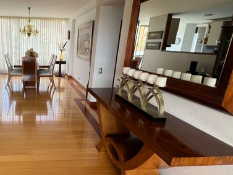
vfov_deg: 58.9
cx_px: 46
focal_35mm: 23
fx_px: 155
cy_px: 88
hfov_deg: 66.9
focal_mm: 1.57
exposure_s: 1/99
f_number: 1.8
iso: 50
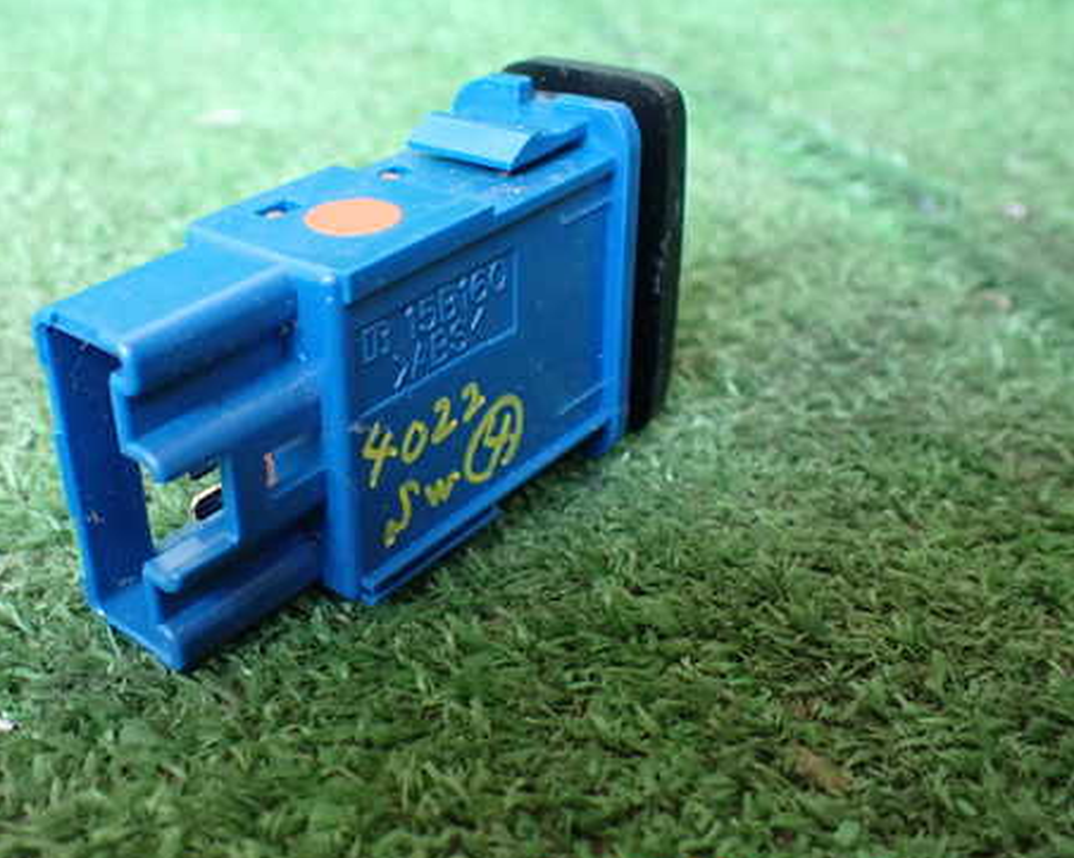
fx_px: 1239
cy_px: 379
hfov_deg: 46.2
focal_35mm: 39
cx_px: 364
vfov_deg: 38.1
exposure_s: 1/125
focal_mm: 5.4
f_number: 2.3
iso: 800
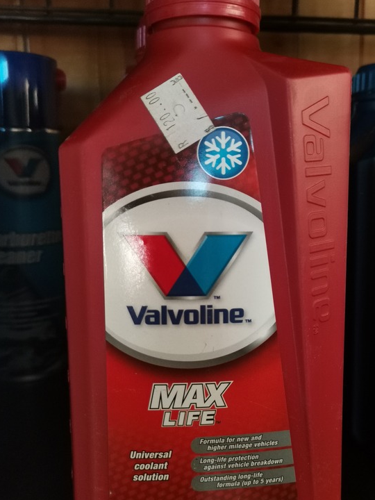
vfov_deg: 51.3
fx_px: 520
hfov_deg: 39.5
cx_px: 220
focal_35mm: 36
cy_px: 263
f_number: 1.8
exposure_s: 1/30
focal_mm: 4.75
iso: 320
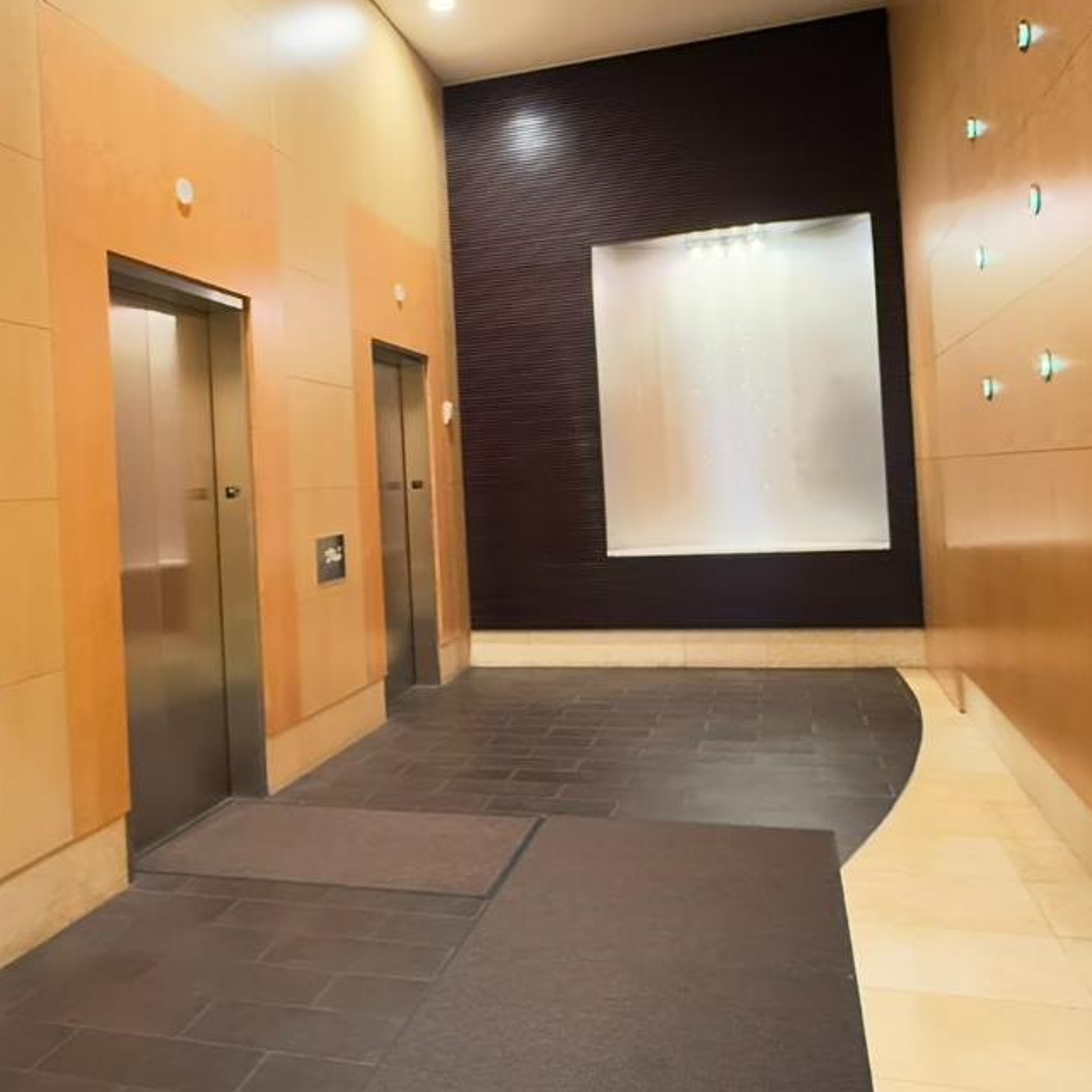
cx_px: 440
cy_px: 470
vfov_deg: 55.4
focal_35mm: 29
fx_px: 1035
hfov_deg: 55.2
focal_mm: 2.22
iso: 1600
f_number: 2.2
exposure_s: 1/30
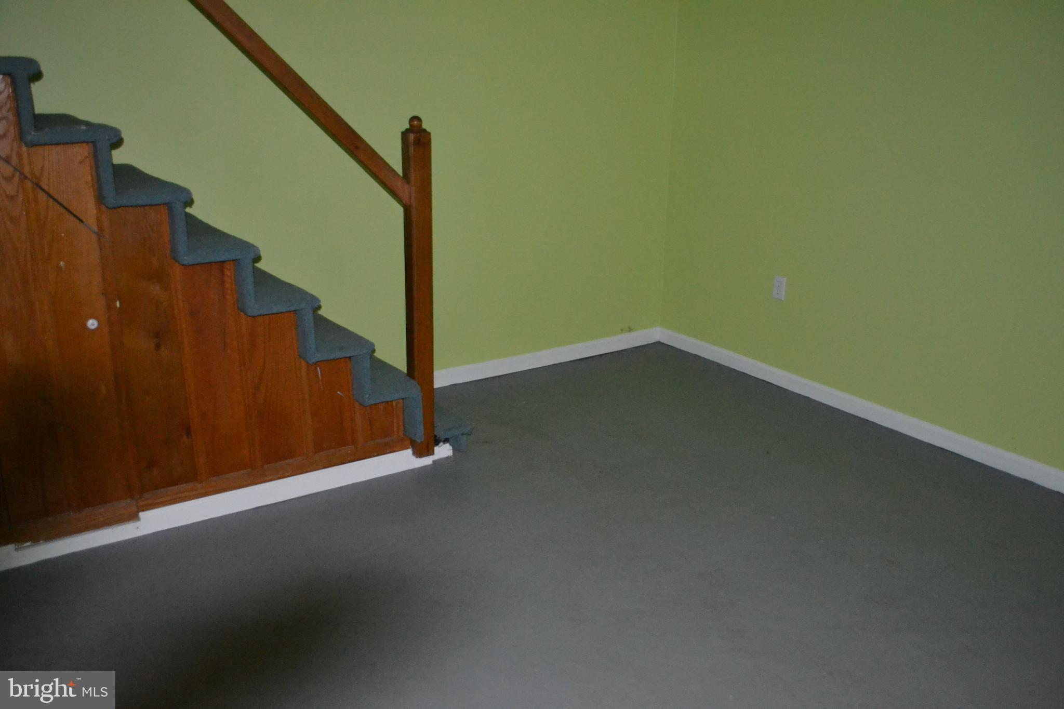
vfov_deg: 43.6
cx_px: 532
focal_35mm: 30
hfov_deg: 61.9
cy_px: 354
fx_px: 887
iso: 3200
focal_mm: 20
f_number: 3.8
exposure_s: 1/60
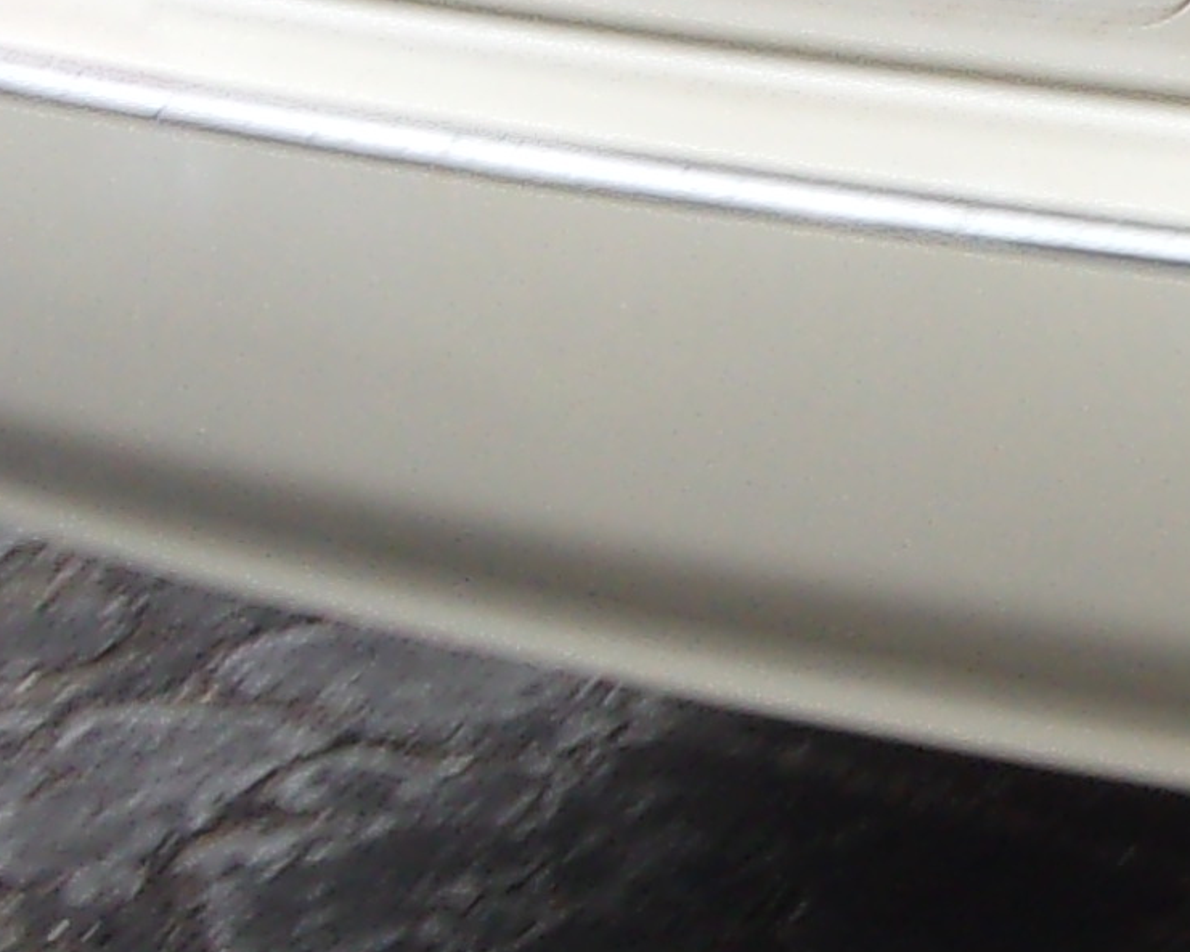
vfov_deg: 9.1
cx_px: 2136
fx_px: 5988
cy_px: 236
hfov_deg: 10.7
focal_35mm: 170
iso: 80
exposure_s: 1/90
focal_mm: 5.1
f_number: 3.9
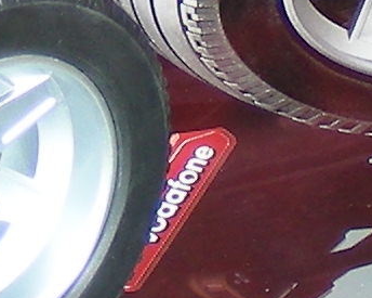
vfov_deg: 5.0
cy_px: -254
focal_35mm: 304
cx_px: 452
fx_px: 3346
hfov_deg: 6.3
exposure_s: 1/60
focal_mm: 6.3
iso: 50
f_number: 3.5
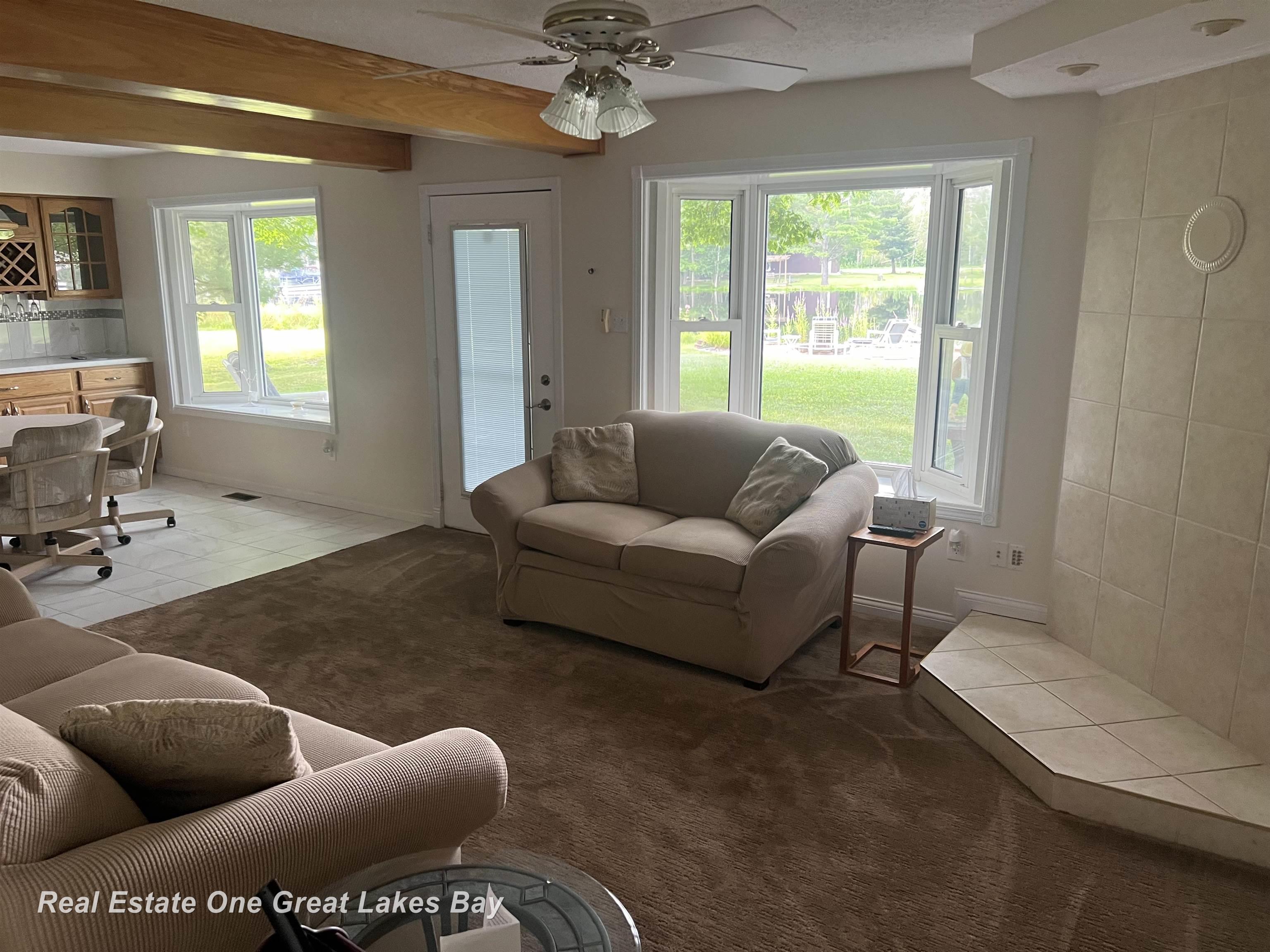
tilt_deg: -12.5
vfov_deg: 53.1
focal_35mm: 26
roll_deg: +2.0
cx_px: 635
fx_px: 954
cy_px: 476
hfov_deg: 67.3
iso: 160
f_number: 1.5
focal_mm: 5.7
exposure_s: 1/50
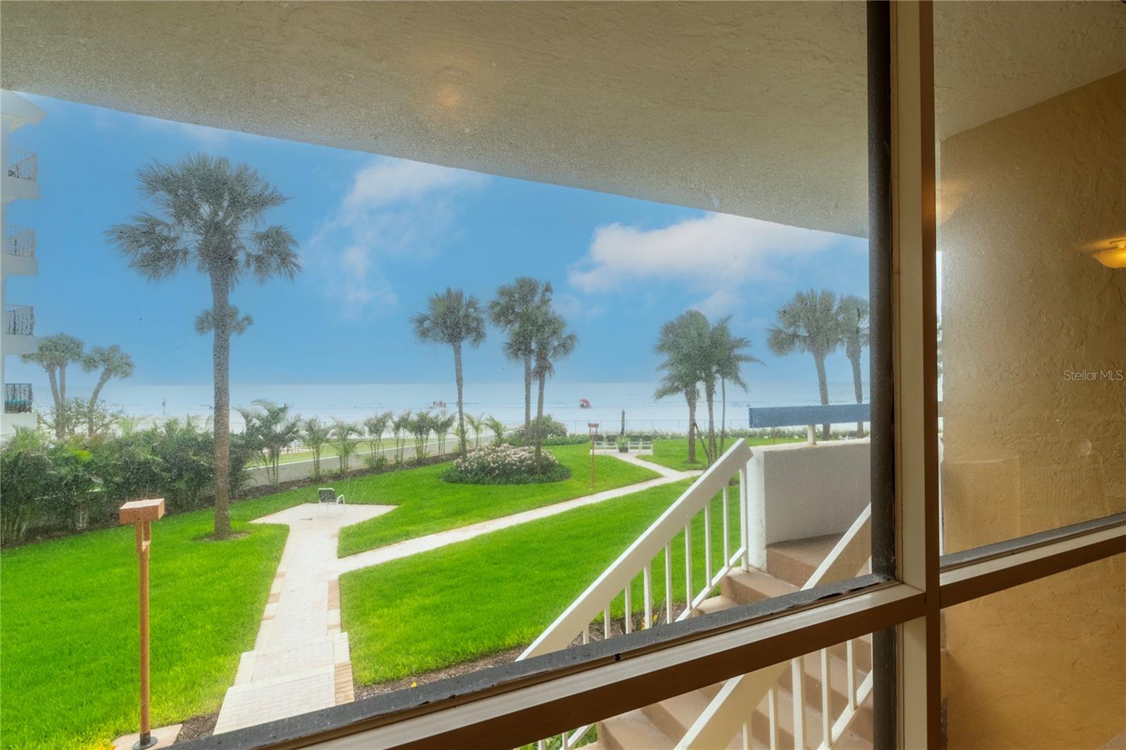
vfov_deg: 77.3
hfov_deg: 100.4
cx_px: 563
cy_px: 375
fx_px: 469
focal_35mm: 15
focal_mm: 10
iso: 100
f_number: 10
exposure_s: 1/200
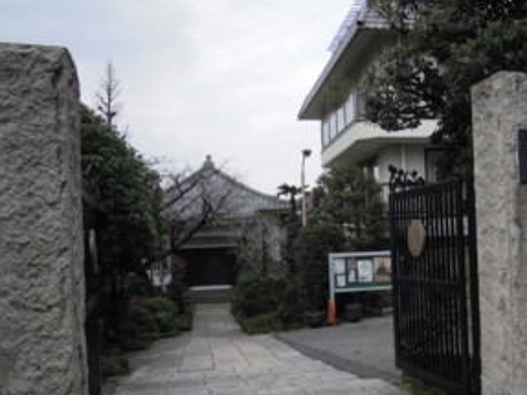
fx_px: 593
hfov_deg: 47.4
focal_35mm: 39
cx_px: 336
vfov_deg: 36.7
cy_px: 237
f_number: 2.7
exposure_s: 1/800
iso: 100
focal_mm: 5
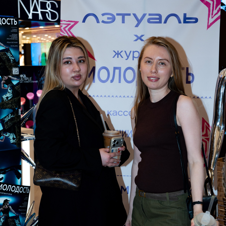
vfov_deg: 26.1
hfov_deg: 26.1
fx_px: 488
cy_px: 110
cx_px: 112
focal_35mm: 66
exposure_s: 1/160
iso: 400
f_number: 4
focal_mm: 34
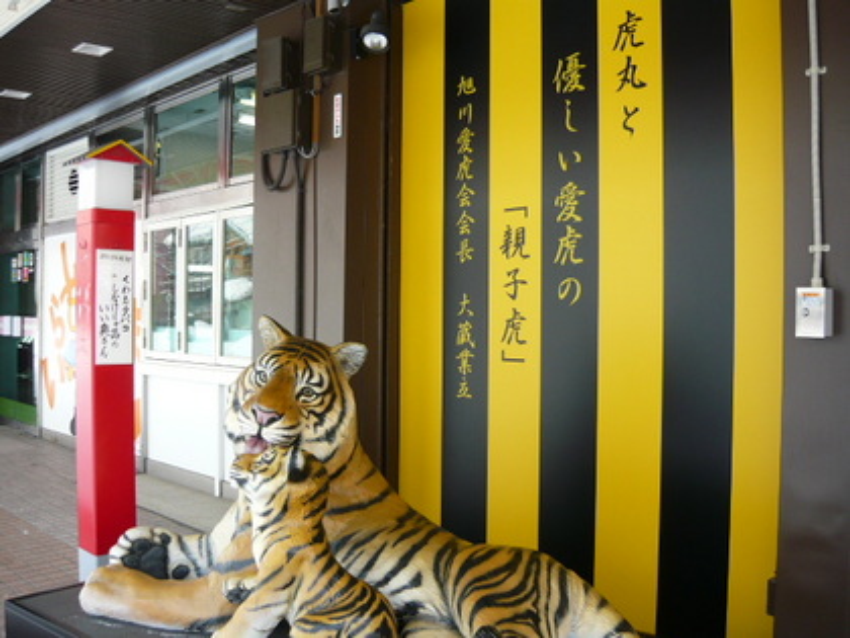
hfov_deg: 55.4
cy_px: 319
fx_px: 810
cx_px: 425
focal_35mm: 33
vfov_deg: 42.9
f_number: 2.8
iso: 100
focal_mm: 5.5
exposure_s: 1/160
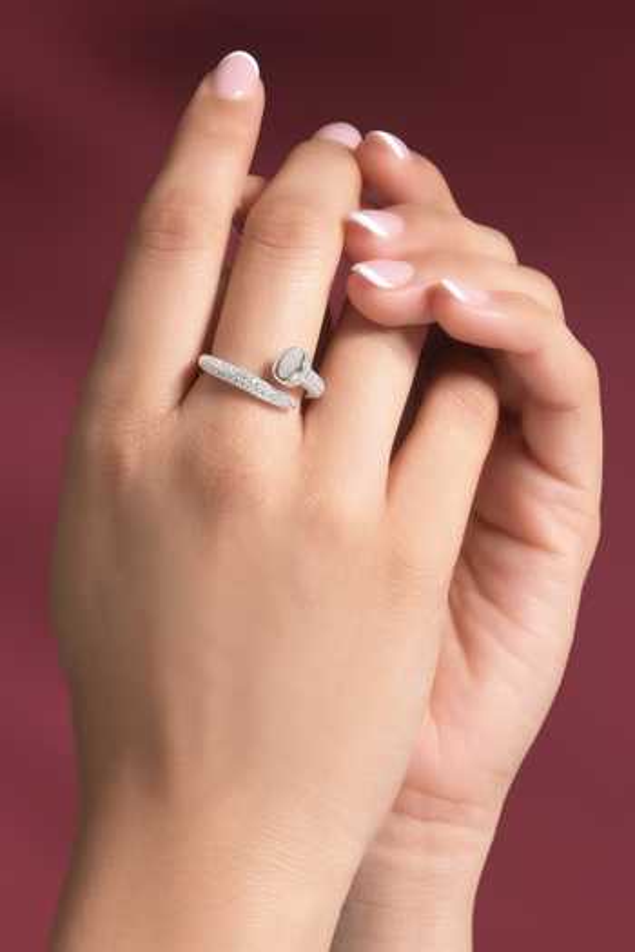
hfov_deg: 11.4
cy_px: 476
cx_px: 318
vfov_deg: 17.1
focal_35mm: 120
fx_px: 3175
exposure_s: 1/160
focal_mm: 120
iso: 500
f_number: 9
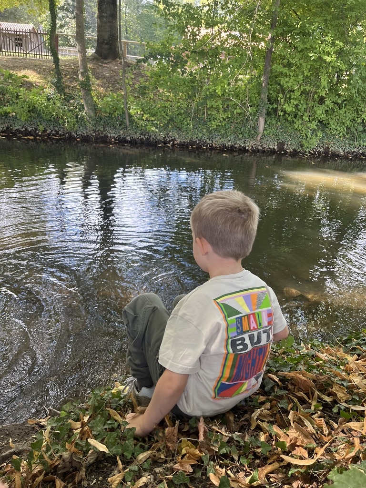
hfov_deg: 53.1
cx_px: 183
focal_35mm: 26
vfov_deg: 67.3
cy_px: 244
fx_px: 367
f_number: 1.6
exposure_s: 1/121
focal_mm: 5.1
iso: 80
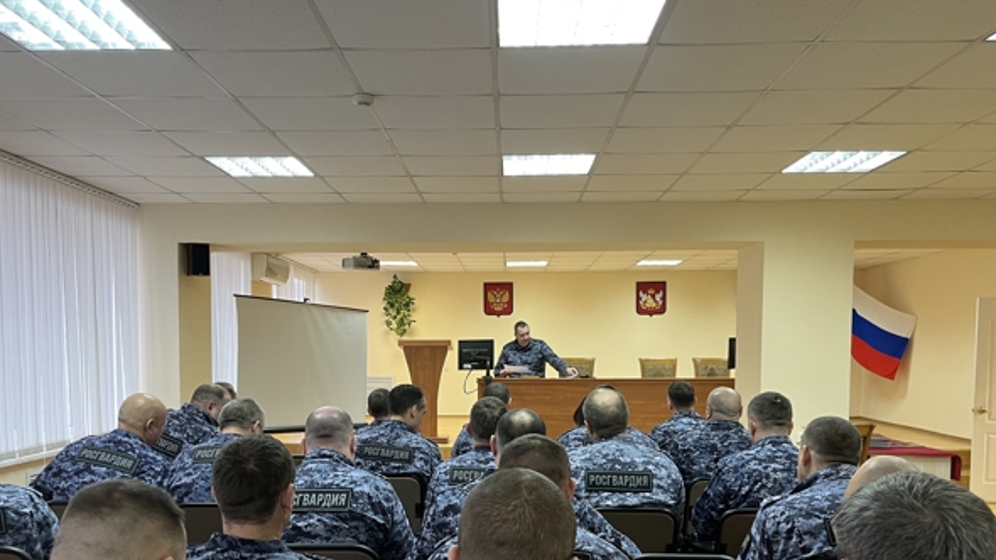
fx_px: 845
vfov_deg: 36.0
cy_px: 410
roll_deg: +0.1
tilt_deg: -3.8
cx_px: 480
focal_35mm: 32
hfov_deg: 61.0
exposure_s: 1/50
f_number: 1.6
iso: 125
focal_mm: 5.1
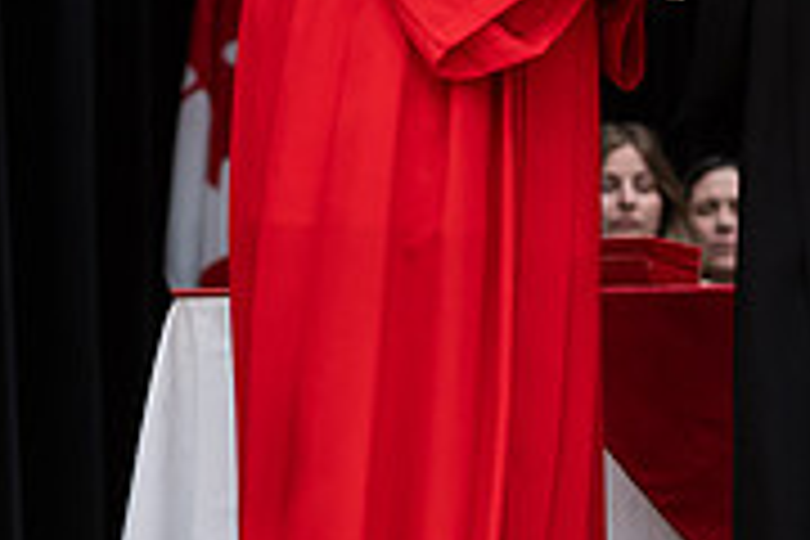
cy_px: 80
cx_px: 621
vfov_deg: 3.9
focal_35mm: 351
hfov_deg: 5.9
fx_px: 7897
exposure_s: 1/200
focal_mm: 85
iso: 1000
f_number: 2.8
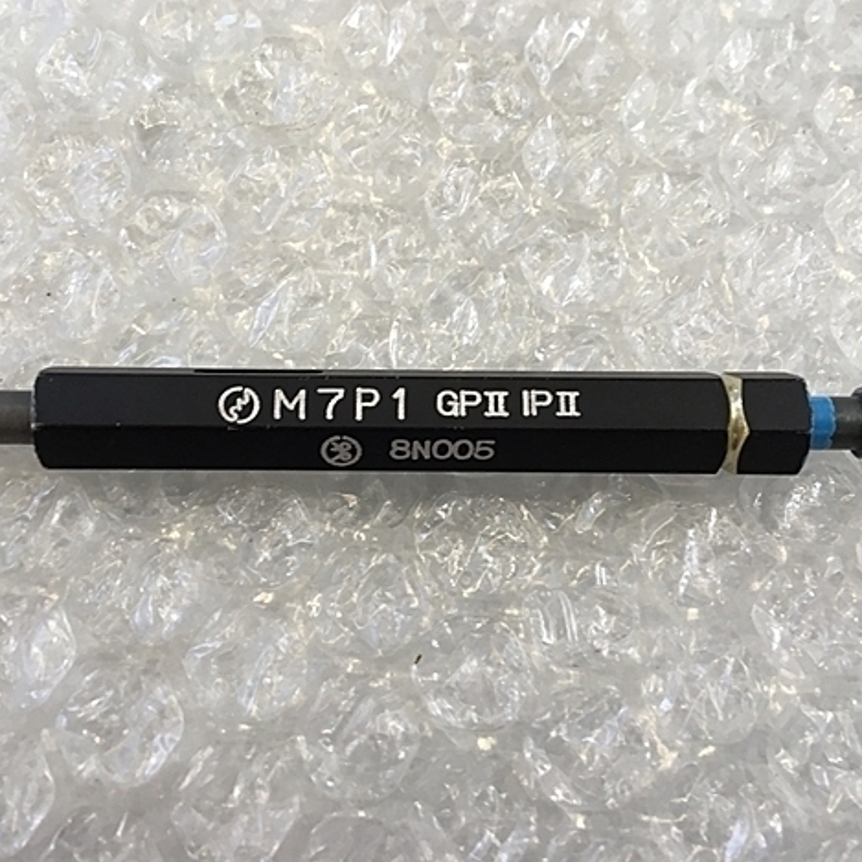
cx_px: 384
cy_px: 430
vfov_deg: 47.2
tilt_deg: -76.8
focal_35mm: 35
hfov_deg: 47.1
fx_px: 986
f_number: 2.2
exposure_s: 1/40
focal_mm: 4.15
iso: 25
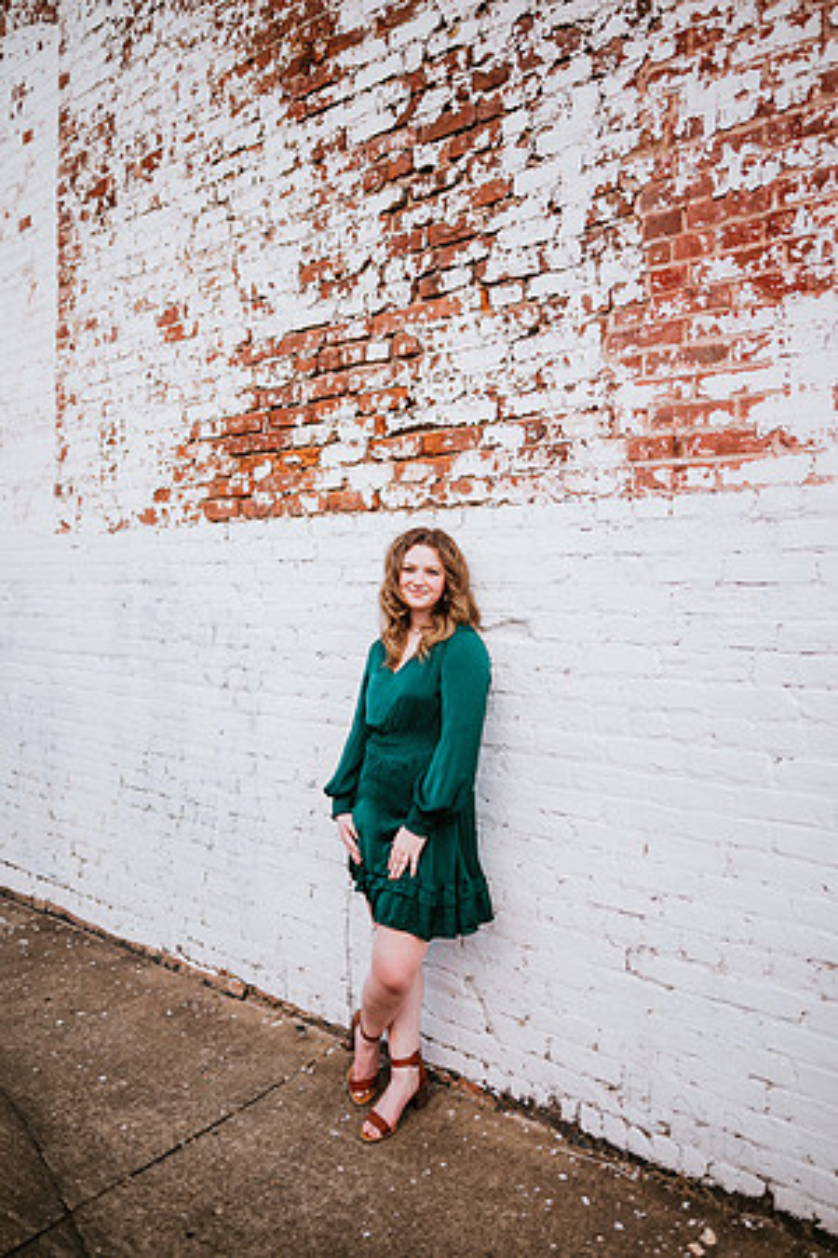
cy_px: 629
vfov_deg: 73.7
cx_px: 419
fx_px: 838
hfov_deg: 53.1
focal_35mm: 24
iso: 100
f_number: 2
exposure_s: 1/640
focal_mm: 24
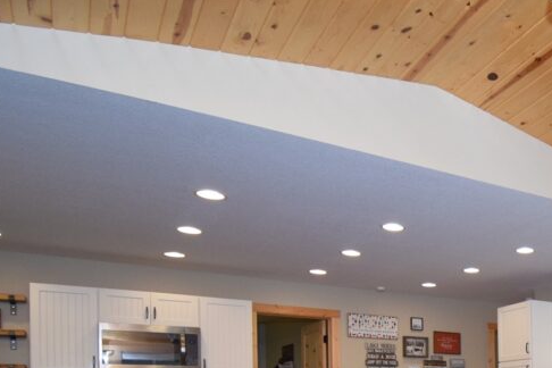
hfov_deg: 44.5
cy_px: 398
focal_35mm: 37
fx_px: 567
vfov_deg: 32.0
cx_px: 546
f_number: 4.5
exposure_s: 1/60
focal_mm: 10
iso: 1000
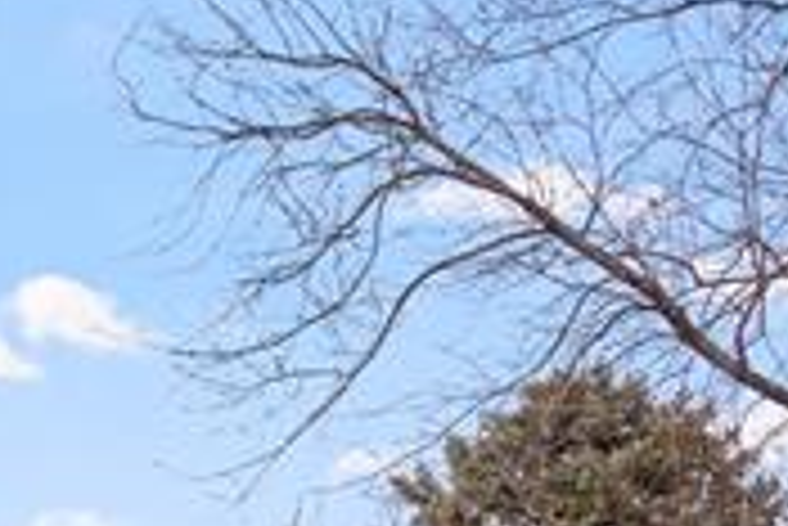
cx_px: -1396
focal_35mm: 199
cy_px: 998
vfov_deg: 6.7
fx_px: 4366
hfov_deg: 8.8
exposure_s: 1/60
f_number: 8
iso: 100
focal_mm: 22.7
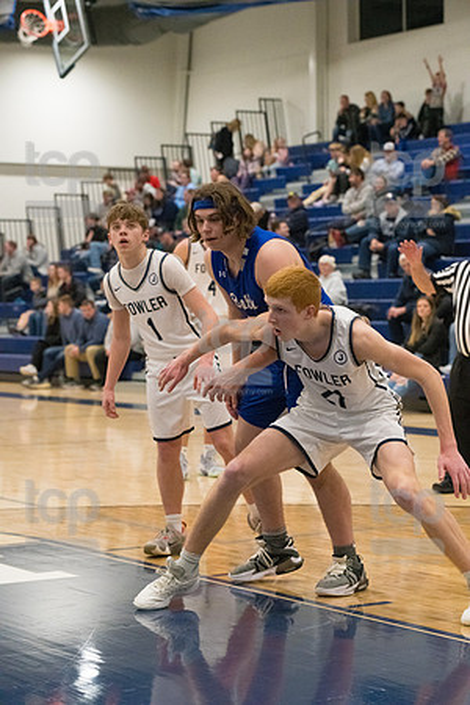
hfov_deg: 14.9
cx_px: 235
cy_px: 352
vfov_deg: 22.1
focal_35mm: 92
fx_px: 1802
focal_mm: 92
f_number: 4.5
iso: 8000
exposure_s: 1/1600
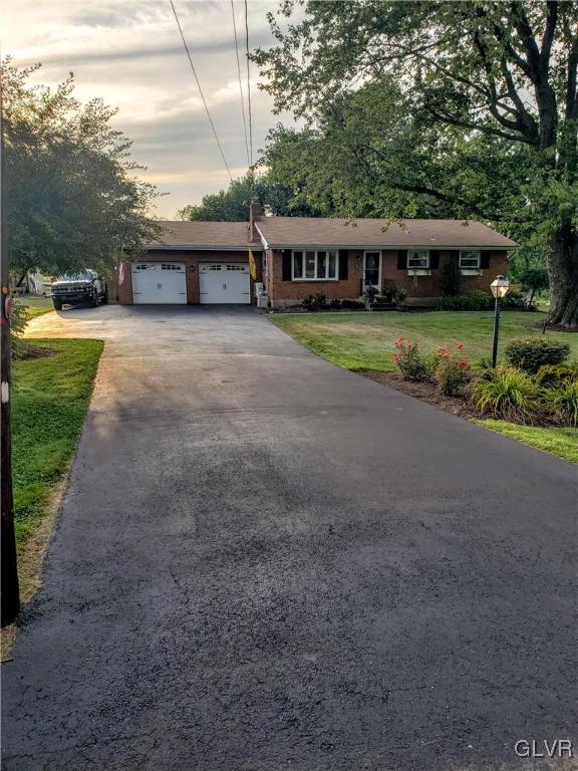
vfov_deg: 67.3
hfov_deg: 53.1
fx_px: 579
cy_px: 386
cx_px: 289
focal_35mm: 26
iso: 50
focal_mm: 4.3
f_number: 2.4
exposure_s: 1/513
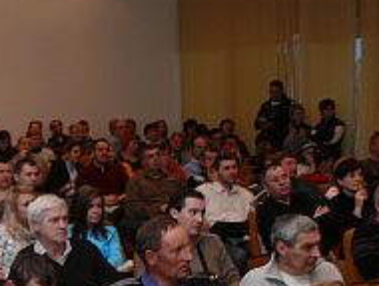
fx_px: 910
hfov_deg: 22.2
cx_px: -42
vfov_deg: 17.6
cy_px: 244
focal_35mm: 83
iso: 100
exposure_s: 1/30
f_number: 2.8
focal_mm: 7.4
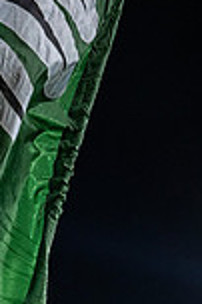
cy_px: 392
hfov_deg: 18.0
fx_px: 599
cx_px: -54
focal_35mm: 71
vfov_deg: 24.8
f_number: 3.2
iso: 1250
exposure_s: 1/500
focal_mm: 24
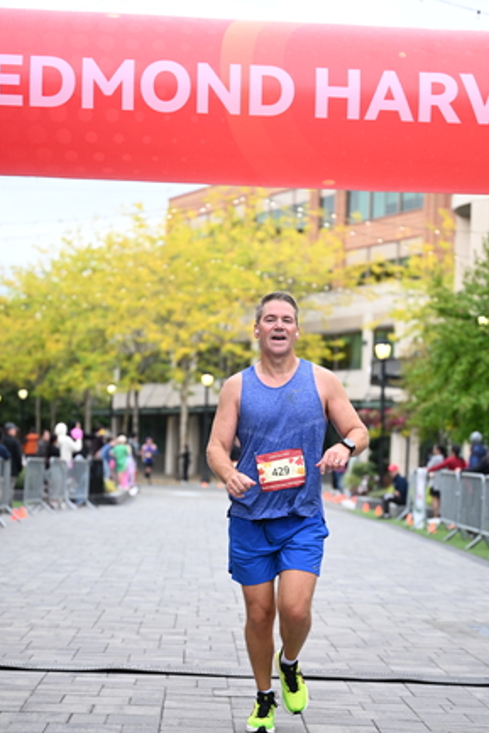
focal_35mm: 89
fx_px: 1812
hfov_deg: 15.4
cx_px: 278
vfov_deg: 22.8
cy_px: 428
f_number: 2.8
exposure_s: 1/1600
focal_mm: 70
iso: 1000
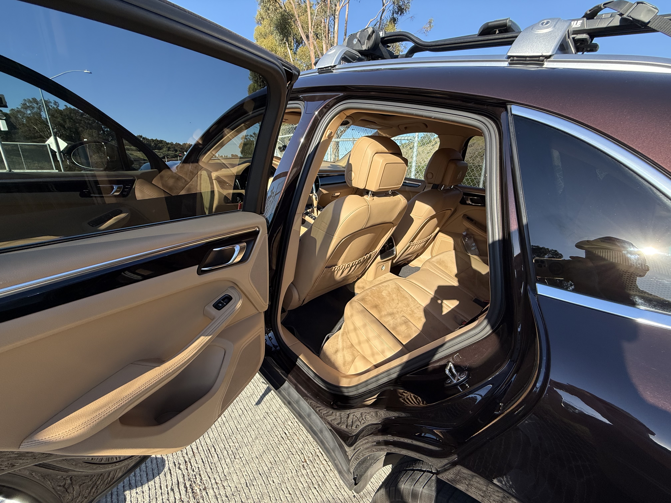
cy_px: 252
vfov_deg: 85.7
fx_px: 271
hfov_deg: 102.1
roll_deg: -0.5
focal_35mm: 14
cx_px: 336
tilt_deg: -16.1
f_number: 2.2
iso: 50
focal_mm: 2.22
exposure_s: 1/631
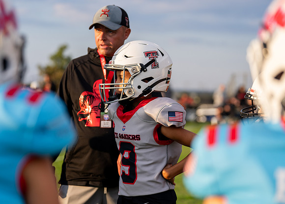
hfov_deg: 20.5
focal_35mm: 97
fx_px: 786
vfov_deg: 14.7
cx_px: 135
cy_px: 100
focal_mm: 91
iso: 400
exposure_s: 1/2000
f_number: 2.8
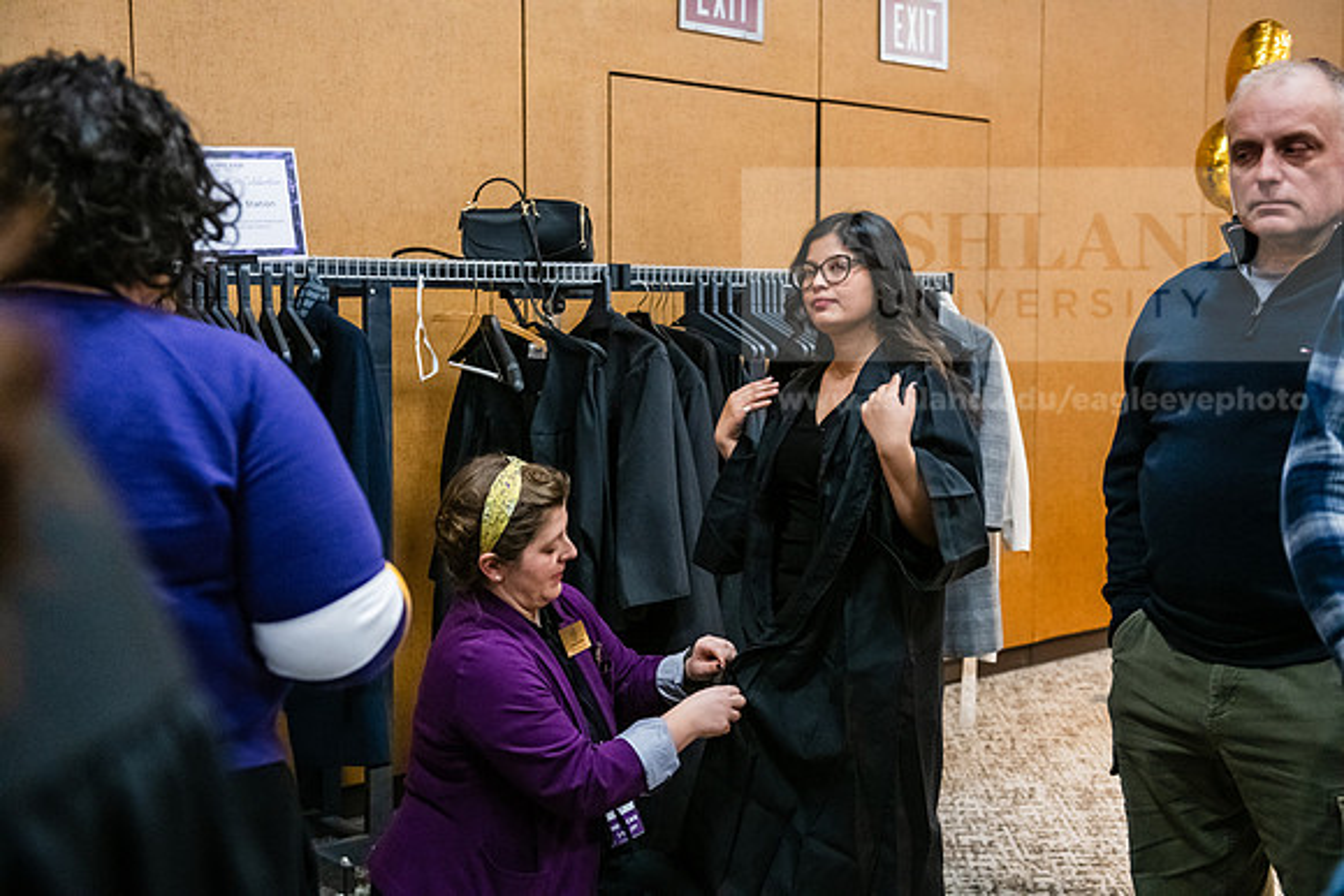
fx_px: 1792
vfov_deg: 28.1
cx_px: 672
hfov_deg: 41.1
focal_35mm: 48
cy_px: 448
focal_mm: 48
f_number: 3.5
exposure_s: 1/160
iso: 2500
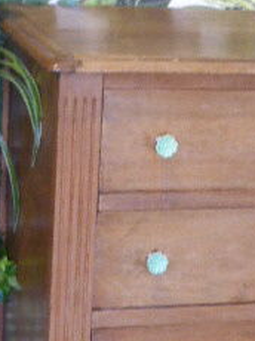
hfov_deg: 8.7
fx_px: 1673
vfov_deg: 11.6
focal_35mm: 170
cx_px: 240
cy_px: 200
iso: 400
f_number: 4.7
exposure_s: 1/8
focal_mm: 10.3
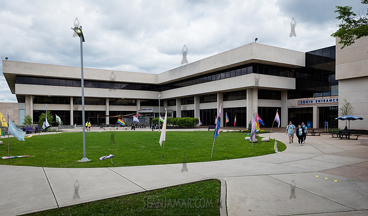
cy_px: 124
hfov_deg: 71.0
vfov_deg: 45.4
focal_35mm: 26
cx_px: 182
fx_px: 258
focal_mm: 24
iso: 400
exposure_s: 1/640
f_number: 7.1
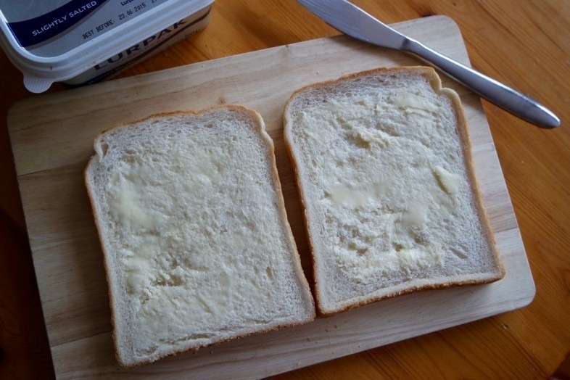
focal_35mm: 33
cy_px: 190
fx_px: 522
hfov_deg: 57.2
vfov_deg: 40.0
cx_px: 285
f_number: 4
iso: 200
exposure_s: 1/40
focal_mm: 22
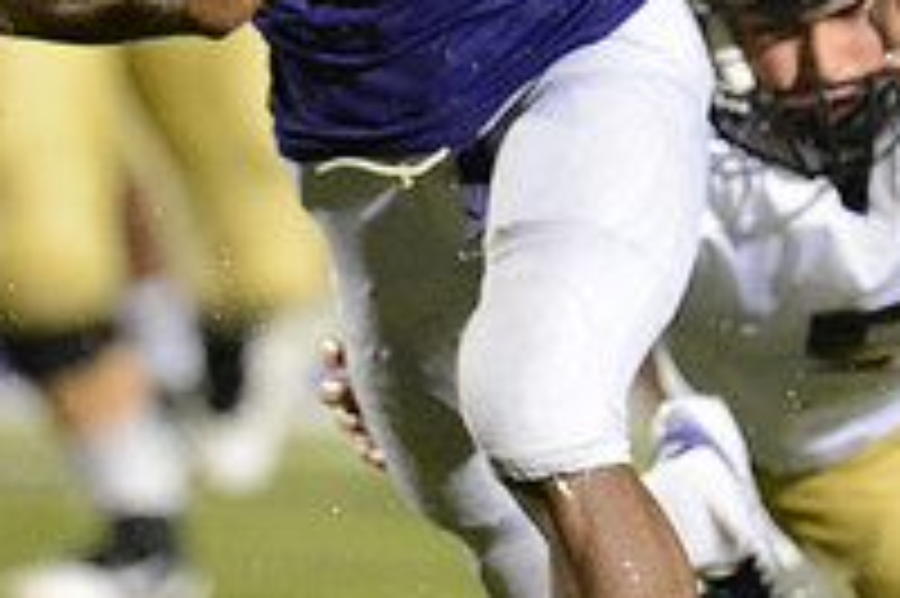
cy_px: -74
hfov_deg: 1.8
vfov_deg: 1.2
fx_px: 29025
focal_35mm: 1162
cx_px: 176
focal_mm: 400
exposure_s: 1/1000
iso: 5000
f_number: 2.8
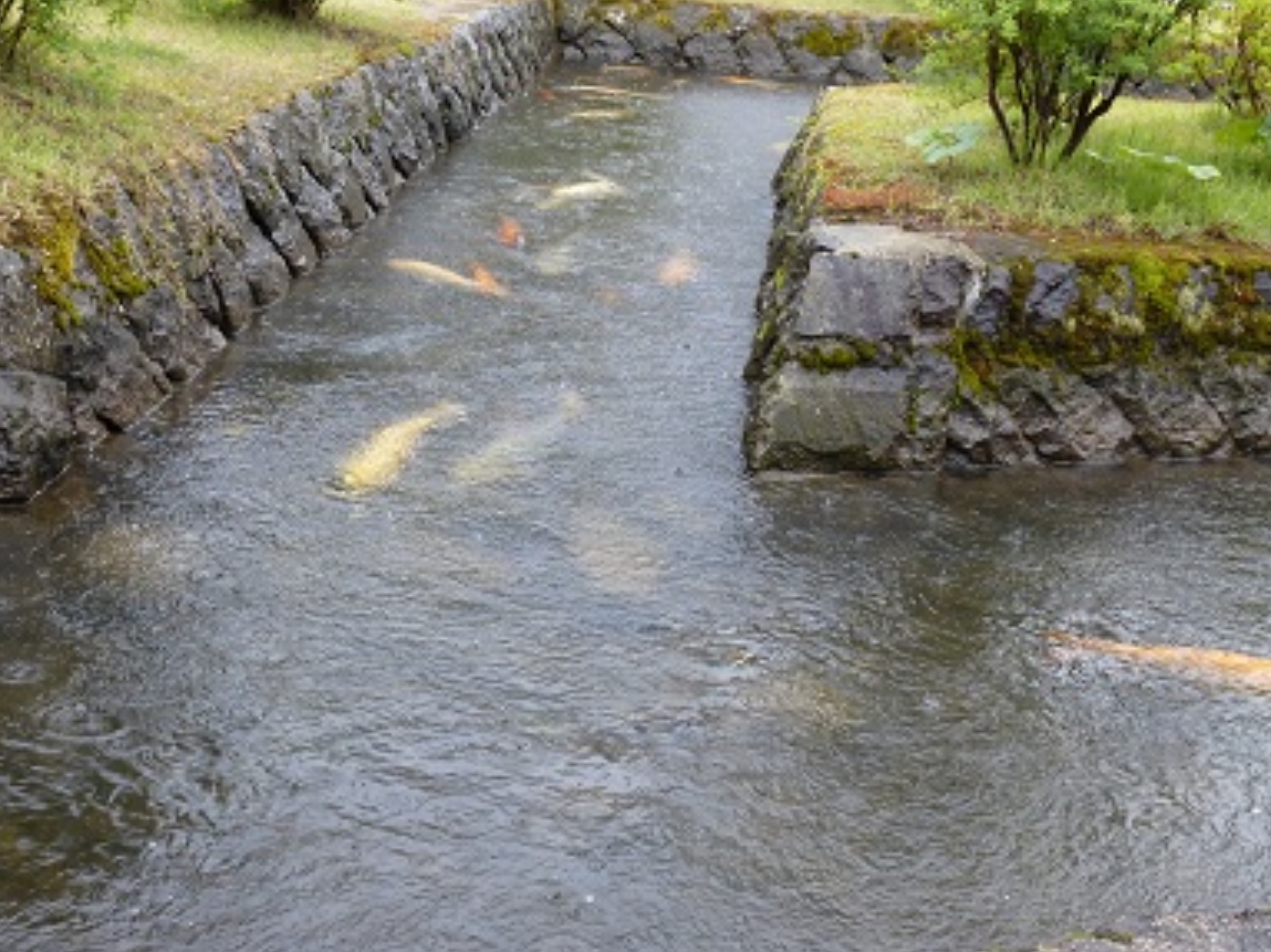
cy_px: 425
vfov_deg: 30.8
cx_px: 519
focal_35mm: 47
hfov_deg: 40.3
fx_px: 1725
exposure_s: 1/60
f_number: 3.7
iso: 160
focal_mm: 6.9
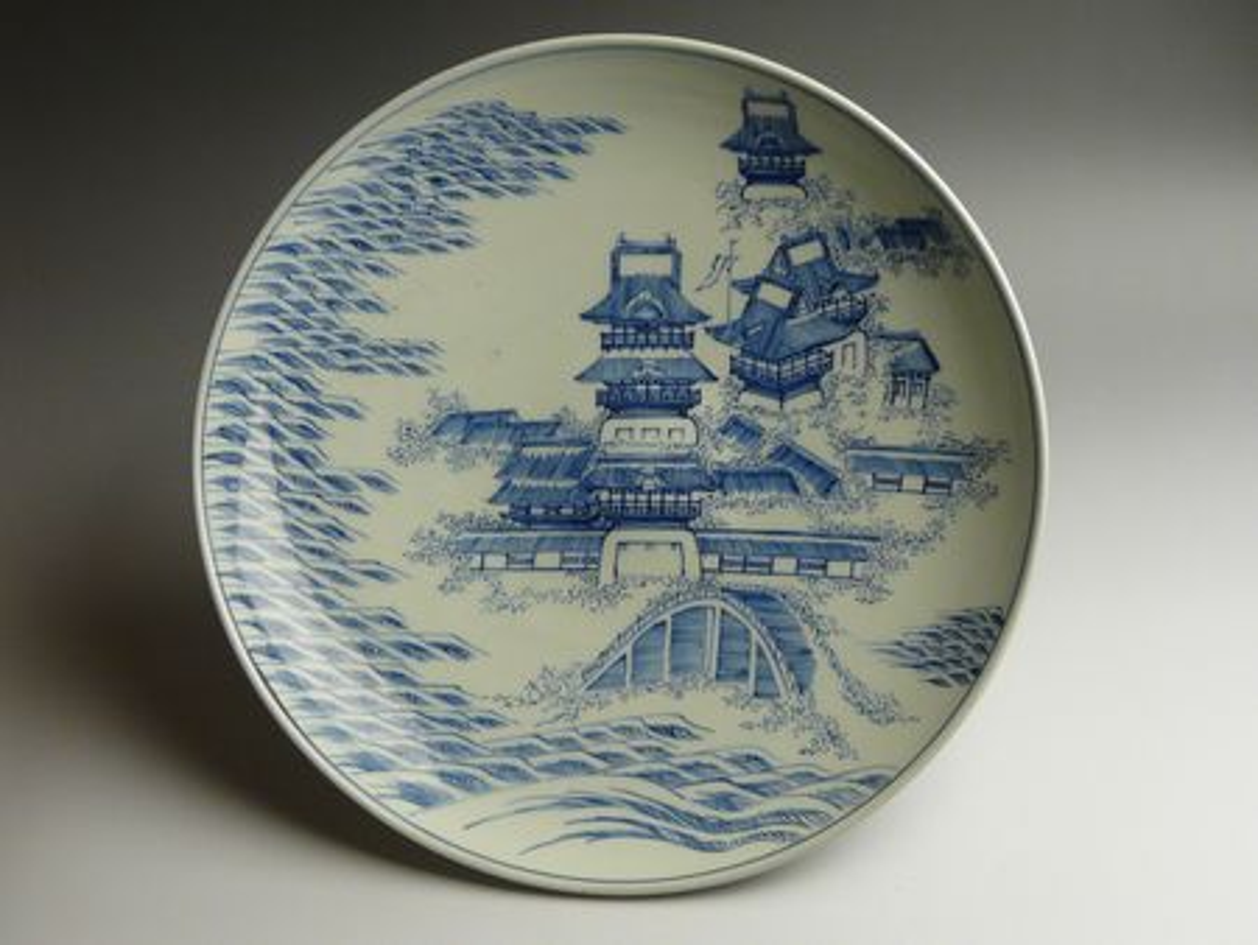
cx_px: 629
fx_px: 1782
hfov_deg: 38.9
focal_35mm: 49
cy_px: 472
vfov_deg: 29.7
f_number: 2.8
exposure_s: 1/60
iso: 100
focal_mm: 5
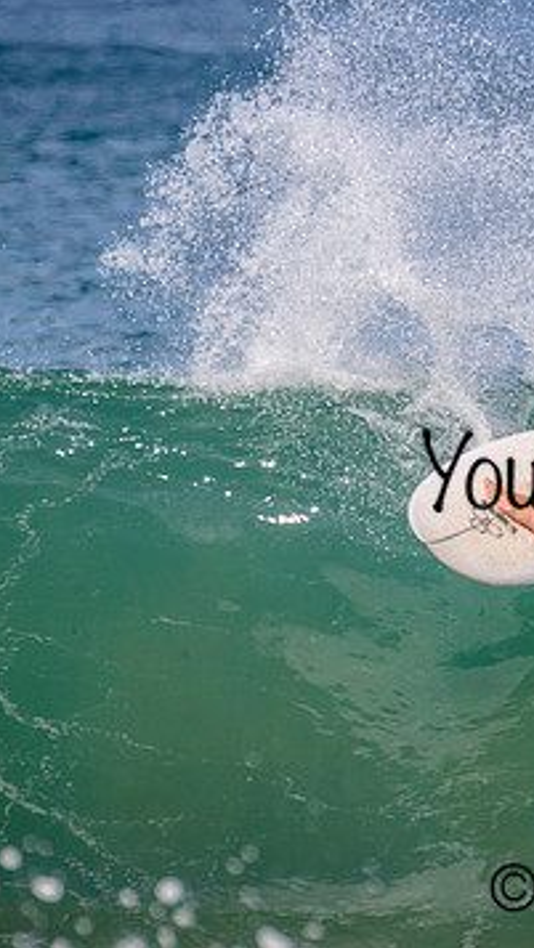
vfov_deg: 1.7
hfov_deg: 1.0
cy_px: 404
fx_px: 32047
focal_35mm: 1274
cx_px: 631
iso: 800
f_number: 11
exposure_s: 1/2000
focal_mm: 690
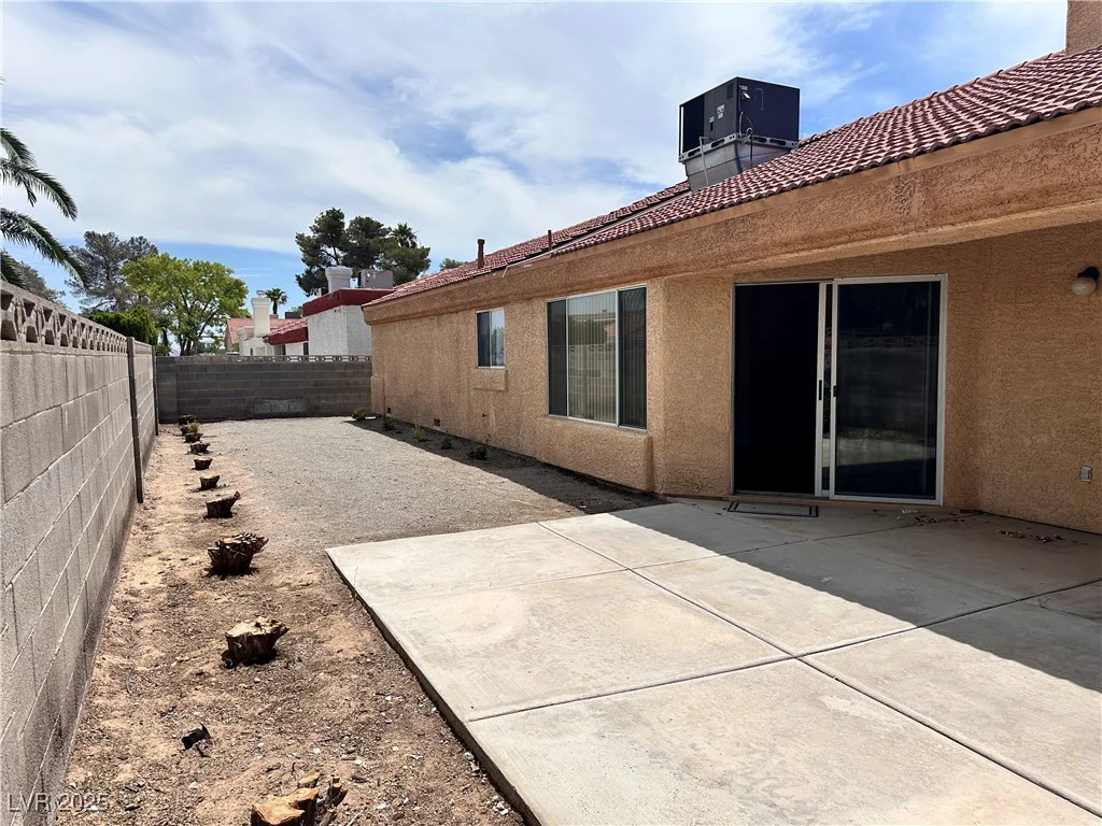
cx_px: 551
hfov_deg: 71.6
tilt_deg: -2.1
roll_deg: +0.9
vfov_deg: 56.8
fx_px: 764
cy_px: 413
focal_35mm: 24
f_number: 1.78
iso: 80
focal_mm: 6.86
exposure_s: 1/8197
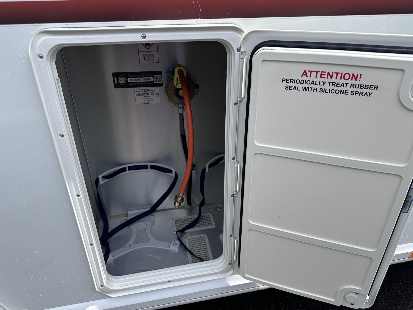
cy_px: 160
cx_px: 209
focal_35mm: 25
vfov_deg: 54.9
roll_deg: +1.8
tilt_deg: -28.1
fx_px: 298
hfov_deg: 69.4
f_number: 1.78
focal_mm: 6.86
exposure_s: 1/2525
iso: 80
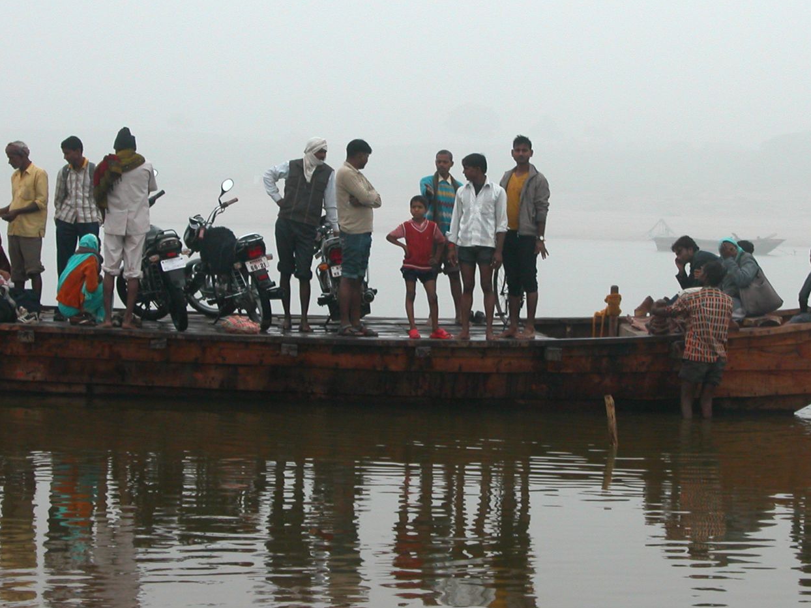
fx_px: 2788
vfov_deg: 12.4
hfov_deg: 16.6
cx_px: 401
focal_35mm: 119
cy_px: 255
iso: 100
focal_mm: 18.8
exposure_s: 1/176
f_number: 4.7
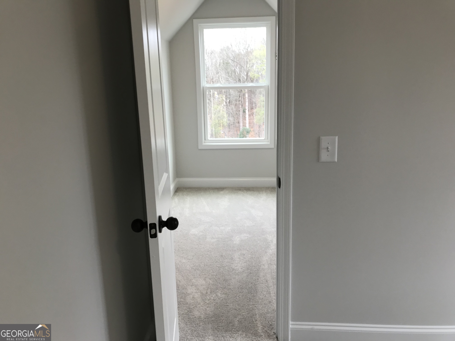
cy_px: 170
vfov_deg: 49.7
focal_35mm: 28
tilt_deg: -11.9
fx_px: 368
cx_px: 228
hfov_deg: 63.4
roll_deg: +0.9
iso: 25
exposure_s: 1/60
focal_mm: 3.99
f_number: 1.8
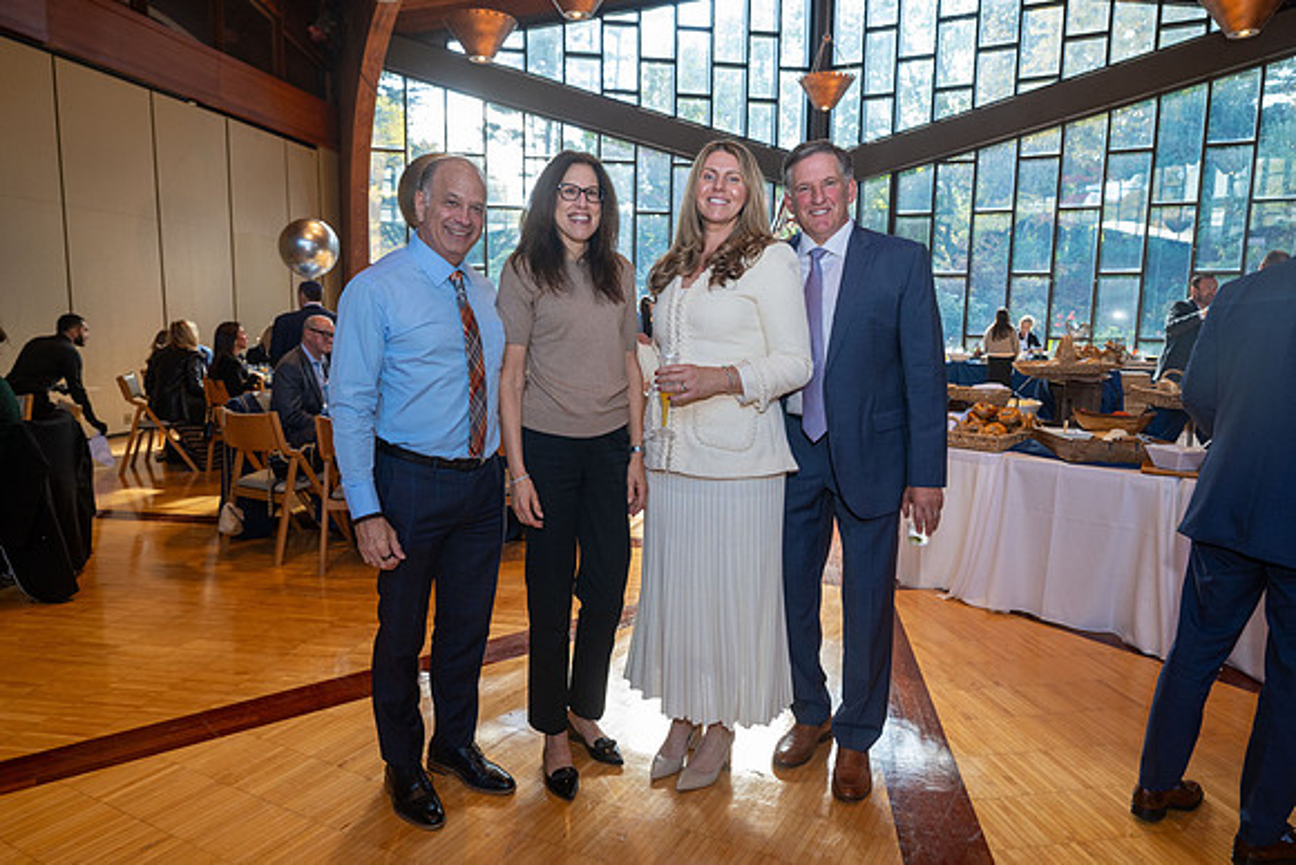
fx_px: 864
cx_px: 648
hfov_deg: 73.7
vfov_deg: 53.2
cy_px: 432
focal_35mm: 24
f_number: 4.5
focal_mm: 24
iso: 800
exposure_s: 1/160
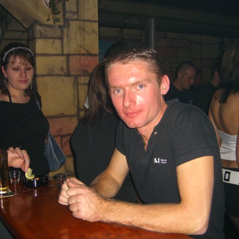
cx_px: 111
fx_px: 352
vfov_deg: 37.6
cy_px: 120
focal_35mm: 45
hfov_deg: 37.5
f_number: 2.8
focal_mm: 7.9
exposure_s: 1/60
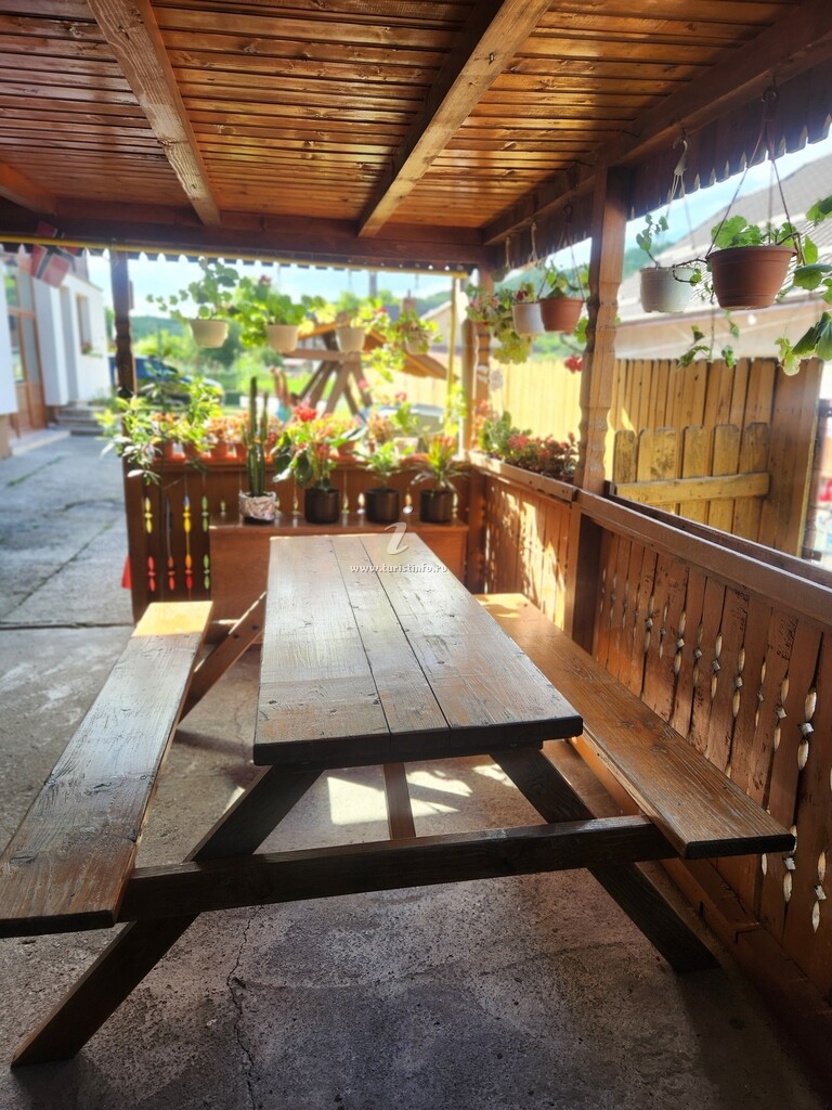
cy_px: 555
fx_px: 737
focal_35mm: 23
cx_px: 416
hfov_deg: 58.9
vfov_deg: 73.9
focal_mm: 5.4
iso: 20
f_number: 1.8
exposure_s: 1/162
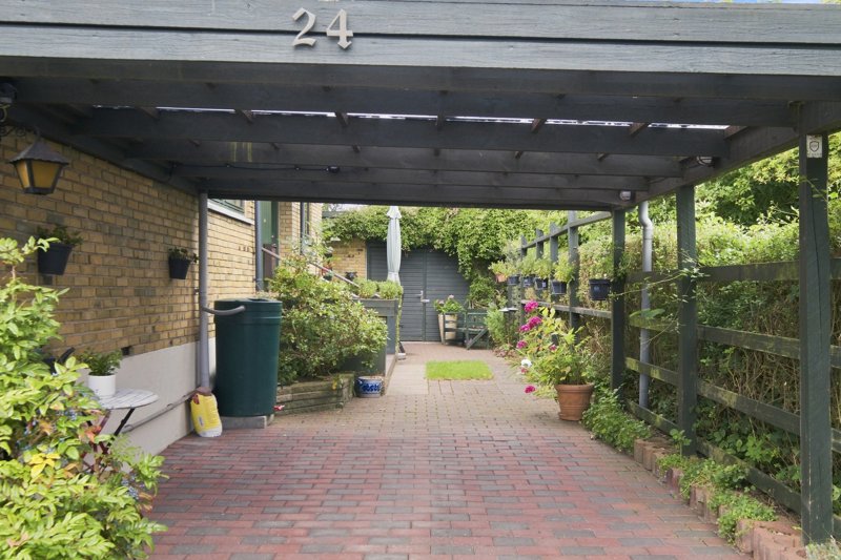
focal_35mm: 36
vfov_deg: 36.9
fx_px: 841
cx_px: 420
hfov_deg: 53.1
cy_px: 280
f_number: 8
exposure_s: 1/50
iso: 200
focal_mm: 24
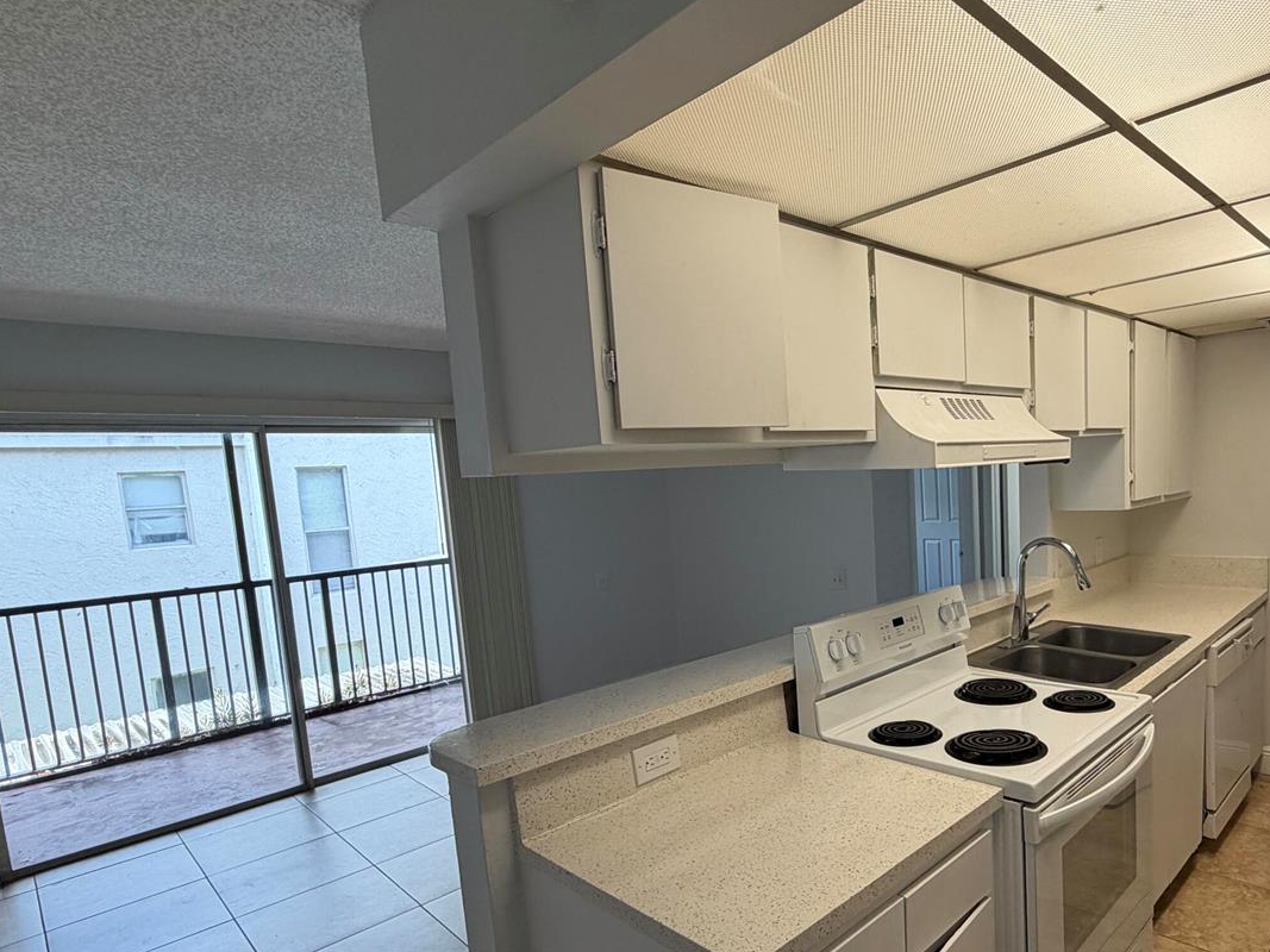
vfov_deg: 63.0
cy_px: 564
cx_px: 792
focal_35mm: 21
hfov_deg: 77.6
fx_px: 770
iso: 80
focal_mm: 2.22
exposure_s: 1/120
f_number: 2.2
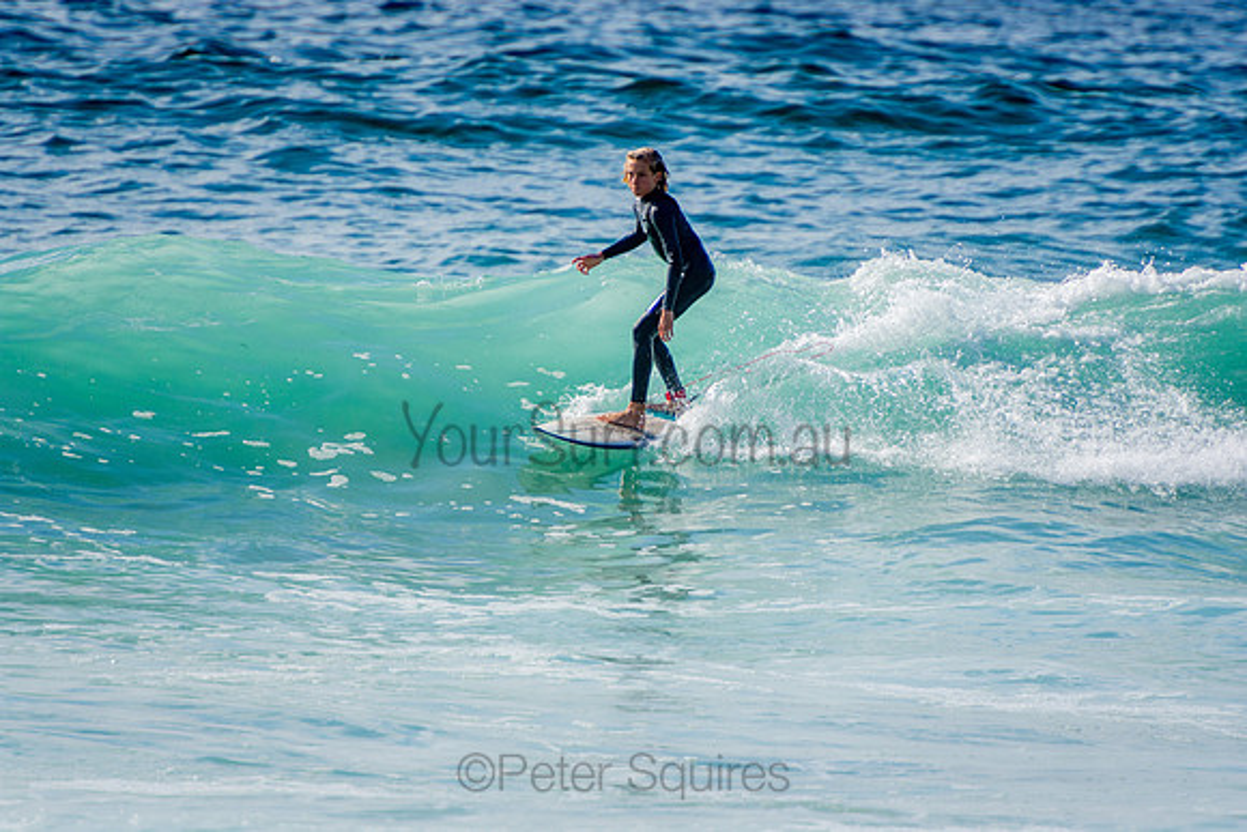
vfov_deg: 2.3
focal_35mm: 600
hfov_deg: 3.4
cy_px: 416
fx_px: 20787
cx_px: 624
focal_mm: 400
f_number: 5.6
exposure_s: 1/2000
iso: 250
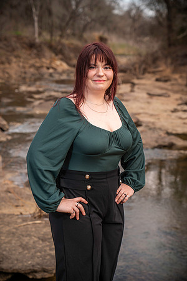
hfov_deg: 19.5
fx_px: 545
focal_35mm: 70
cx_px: 94
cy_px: 140
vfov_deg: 28.8
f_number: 4
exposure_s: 1/200
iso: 100
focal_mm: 70
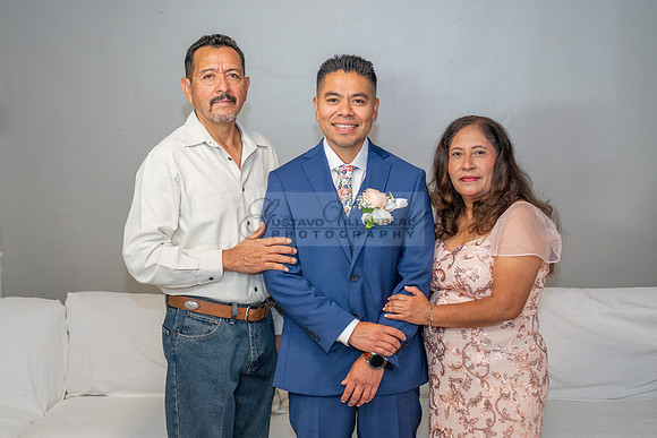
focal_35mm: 56
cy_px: 220
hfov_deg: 35.9
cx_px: 328
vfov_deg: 24.4
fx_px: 1013
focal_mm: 50
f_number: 4
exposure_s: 1/125
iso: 640
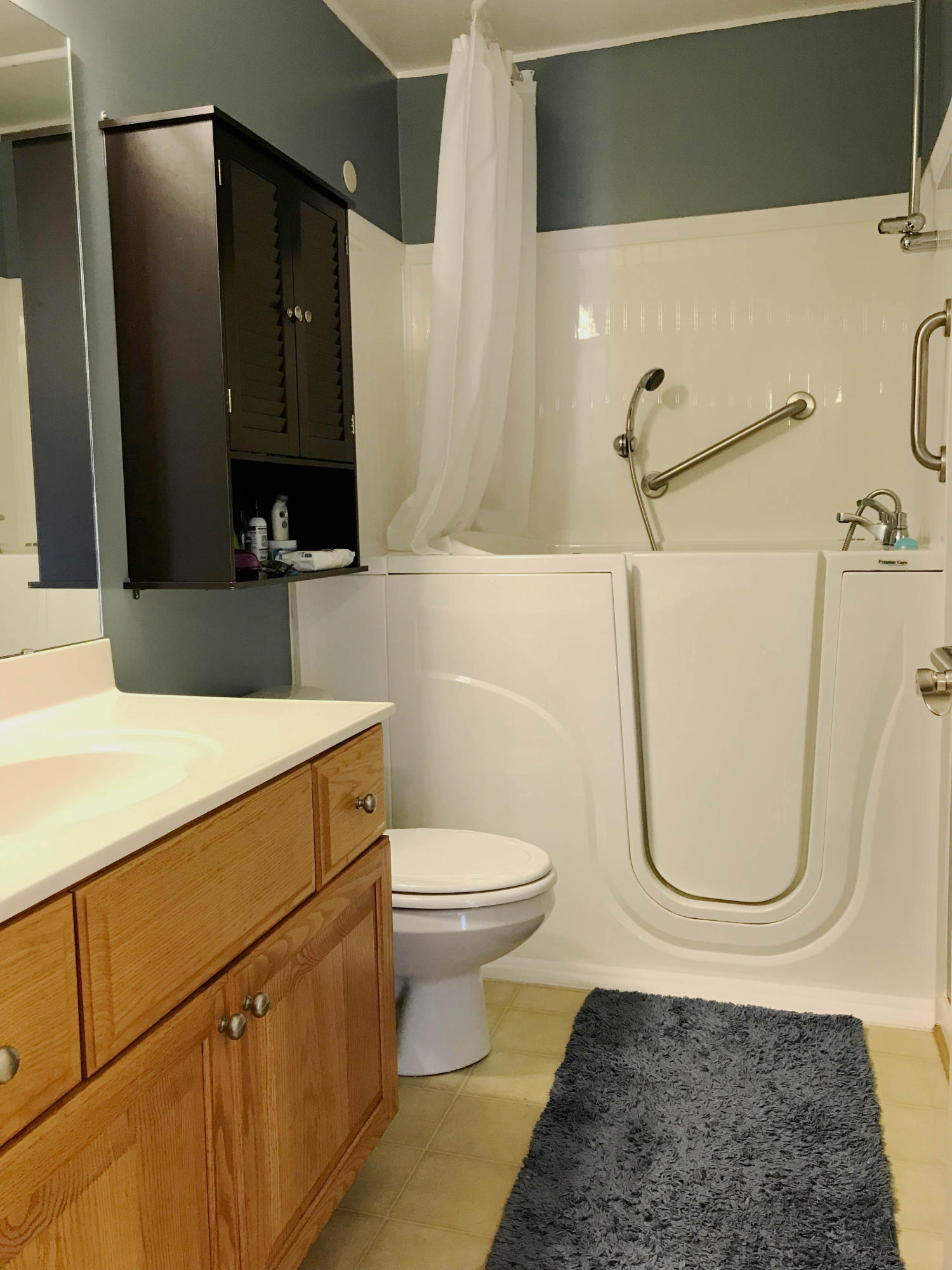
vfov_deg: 63.4
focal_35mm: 28
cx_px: 476
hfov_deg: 49.7
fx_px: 1027
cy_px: 635
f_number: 1.8
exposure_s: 1/20
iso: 40
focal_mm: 3.99
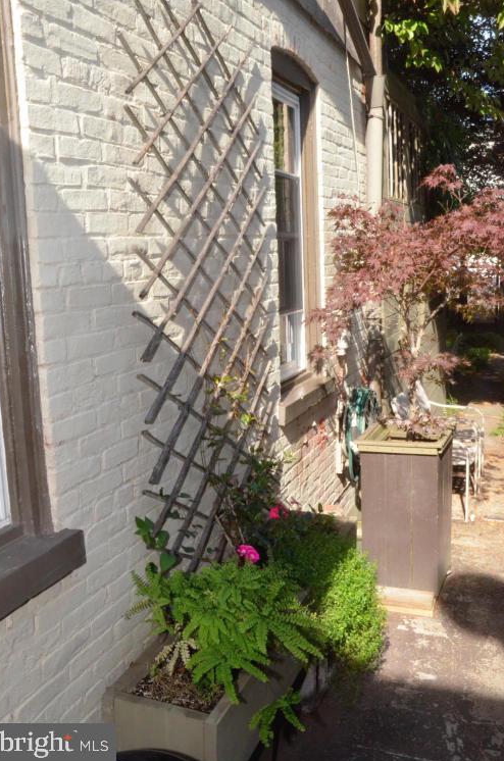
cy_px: 374
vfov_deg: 52.0
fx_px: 781
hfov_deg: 35.8
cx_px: 249
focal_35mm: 37
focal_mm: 24
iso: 3200
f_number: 22
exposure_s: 1/250
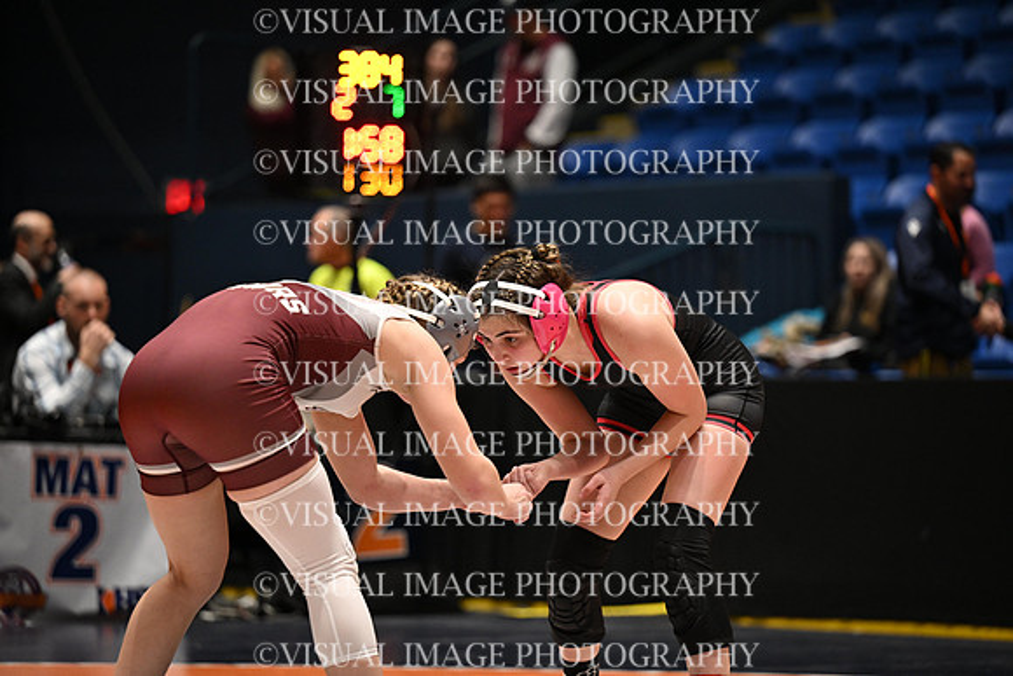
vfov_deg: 9.5
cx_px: 506
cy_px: 338
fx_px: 4081
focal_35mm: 145
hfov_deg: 14.2
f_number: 2.8
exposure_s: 1/767
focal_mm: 145
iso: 2800
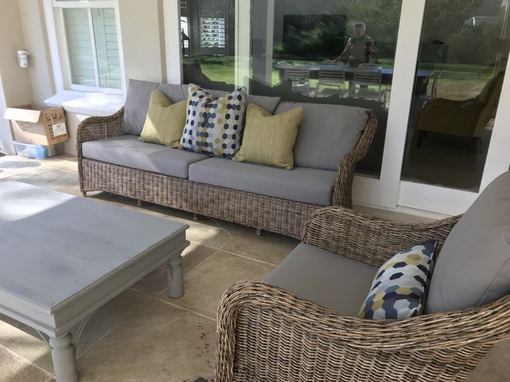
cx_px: 255
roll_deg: -1.2
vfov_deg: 49.7
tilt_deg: -19.8
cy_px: 191
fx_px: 413
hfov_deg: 63.4
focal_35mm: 28
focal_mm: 3.99
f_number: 1.8
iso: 20
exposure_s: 1/132
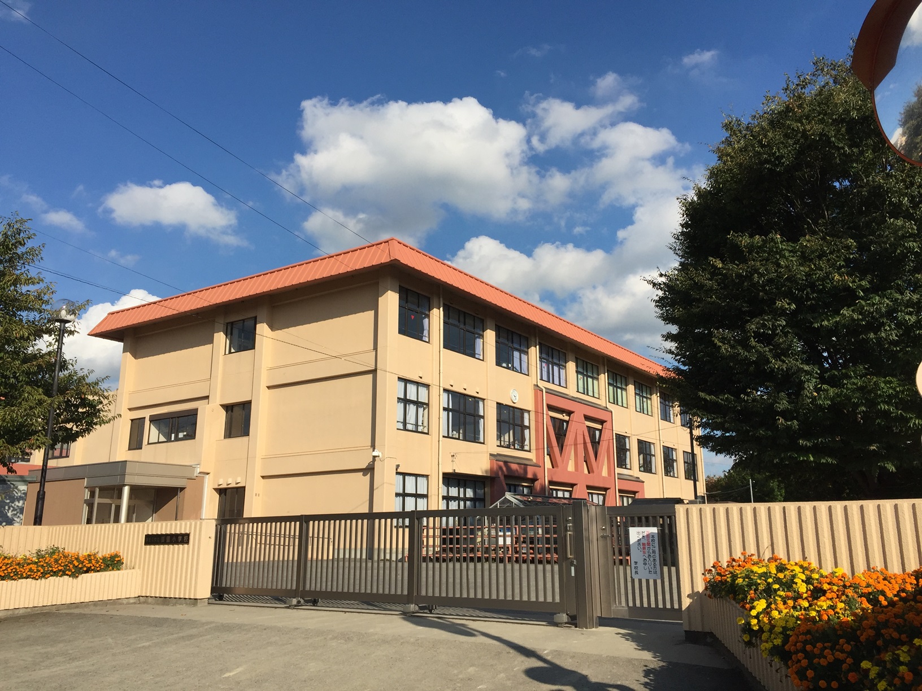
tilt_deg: +15.8
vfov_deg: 48.2
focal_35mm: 29
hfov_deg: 61.7
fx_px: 772
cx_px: 461
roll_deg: -0.4
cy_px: 346
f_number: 2.2
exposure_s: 1/3049
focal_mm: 4.15
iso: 32
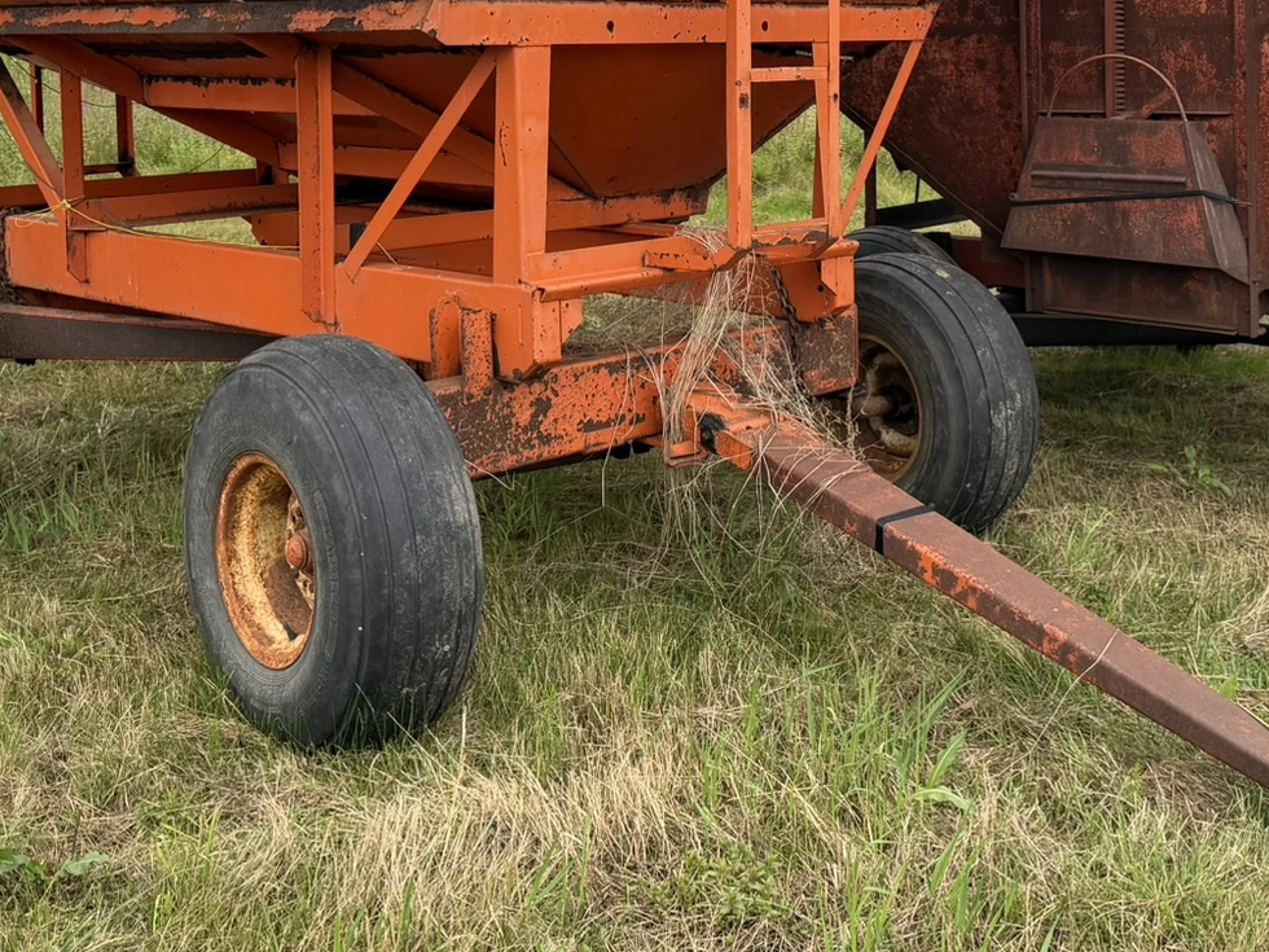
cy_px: 146
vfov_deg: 28.8
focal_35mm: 49
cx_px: 711
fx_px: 1796
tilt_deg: -3.8
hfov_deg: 38.9
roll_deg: +3.4
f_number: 1.78
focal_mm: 6.76
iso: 100
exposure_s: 1/1139
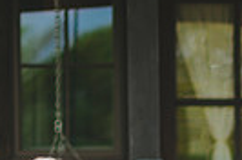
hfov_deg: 5.5
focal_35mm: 372
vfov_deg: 3.6
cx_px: 329
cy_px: 340
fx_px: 2495
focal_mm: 85
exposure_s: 1/500
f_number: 1.8
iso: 50
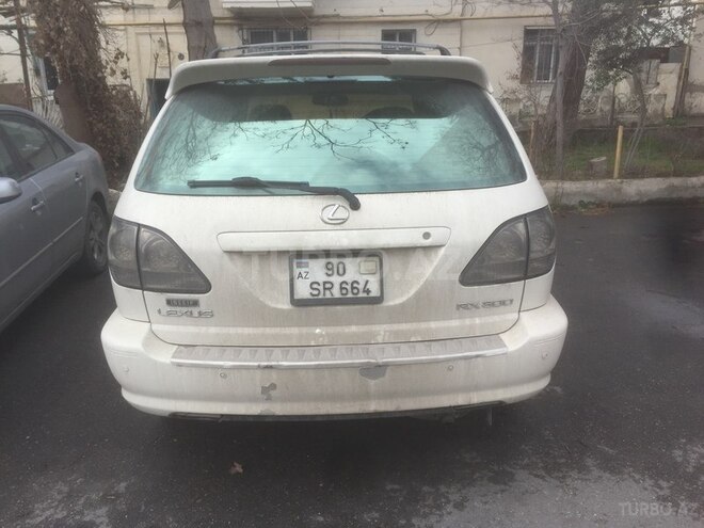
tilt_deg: -14.0
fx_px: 590
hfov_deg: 61.7
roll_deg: +0.3
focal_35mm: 29
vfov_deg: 48.2
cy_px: 264
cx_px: 352
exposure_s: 1/1163
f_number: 2.2
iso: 32
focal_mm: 4.15
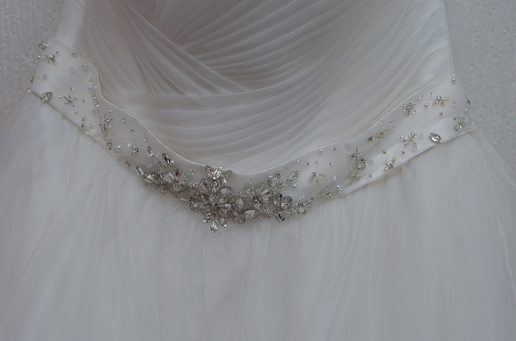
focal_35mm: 58
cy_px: 199
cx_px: 244
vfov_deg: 23.1
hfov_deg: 34.5
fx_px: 832
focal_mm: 35
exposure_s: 1/100
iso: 100
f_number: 3.5
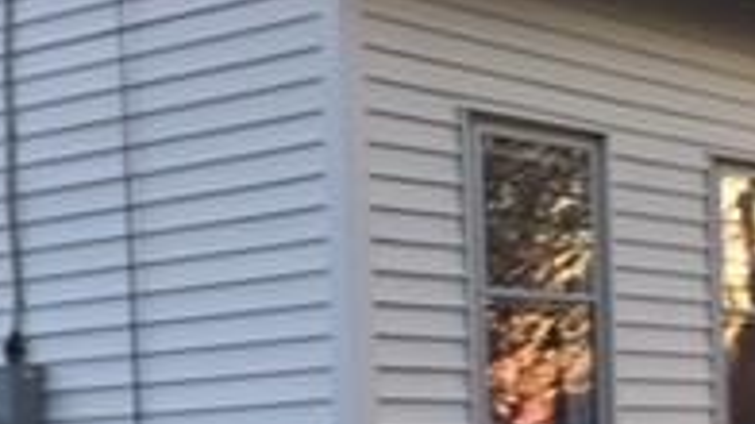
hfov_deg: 20.4
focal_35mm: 103
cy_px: 362
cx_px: 678
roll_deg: +1.3
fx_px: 2061
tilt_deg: +5.1
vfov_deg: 11.7
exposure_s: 1/40
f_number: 2.2
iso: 32
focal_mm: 4.15
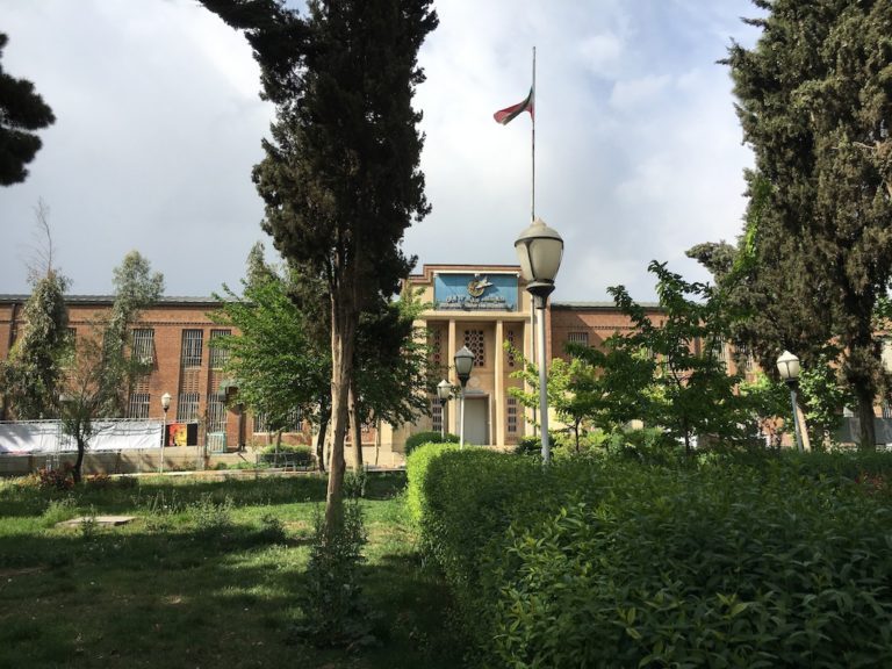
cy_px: 334
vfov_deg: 48.2
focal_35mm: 29
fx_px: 747
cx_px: 446
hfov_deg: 61.7
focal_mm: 4.15
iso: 25
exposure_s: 1/1709
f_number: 2.2
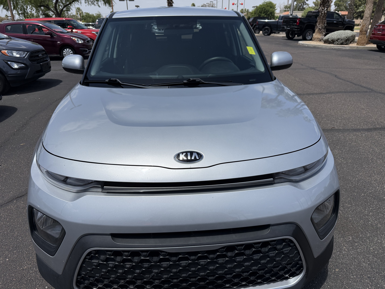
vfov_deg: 56.8
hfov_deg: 71.6
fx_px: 267
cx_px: 192
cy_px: 144
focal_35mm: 24
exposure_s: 1/11905
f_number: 1.78
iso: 125
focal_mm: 6.76
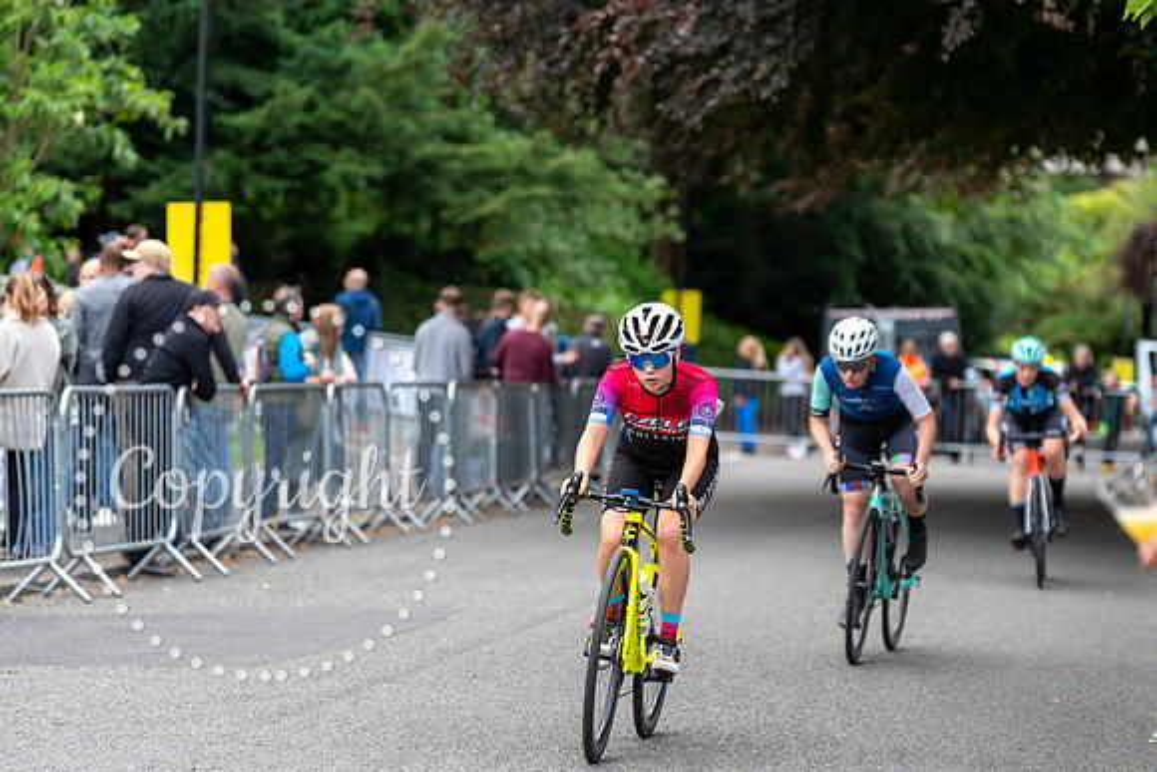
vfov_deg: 10.7
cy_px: 386
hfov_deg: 16.0
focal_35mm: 128
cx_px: 578
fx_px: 4117
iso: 640
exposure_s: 1/500
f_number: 2.8
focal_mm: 123
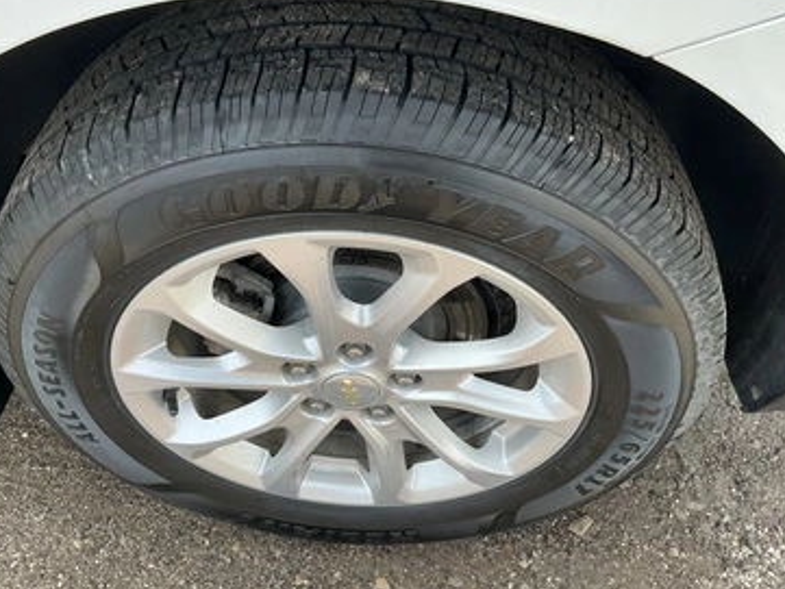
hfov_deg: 58.3
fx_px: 703
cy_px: 293
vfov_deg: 45.5
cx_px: 370
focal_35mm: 31
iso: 25
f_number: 1.8
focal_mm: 3
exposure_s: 1/346
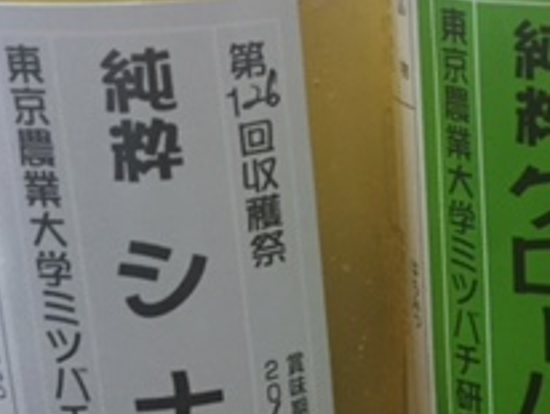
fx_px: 1432
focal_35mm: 90
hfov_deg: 19.3
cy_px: 211
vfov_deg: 16.4
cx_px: 793
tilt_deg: -17.8
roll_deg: -2.6
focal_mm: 4.15
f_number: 2.2
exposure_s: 1/33
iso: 320
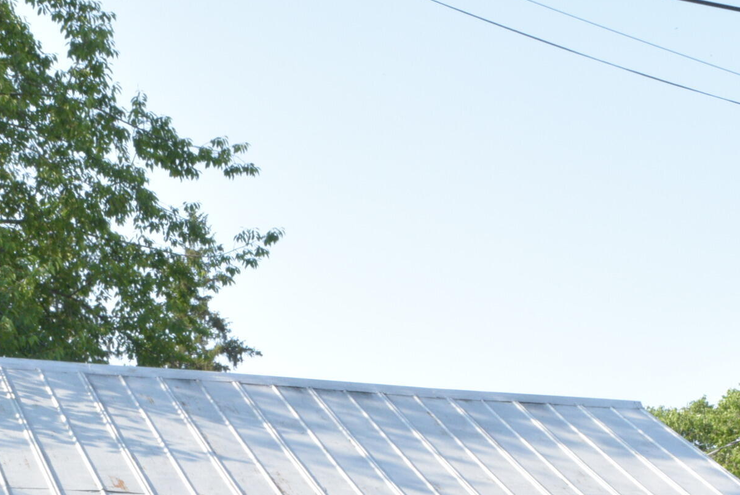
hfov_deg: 24.7
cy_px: 608
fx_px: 1687
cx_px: 391
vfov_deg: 16.0
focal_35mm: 82
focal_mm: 22
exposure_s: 1/80
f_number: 25
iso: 800
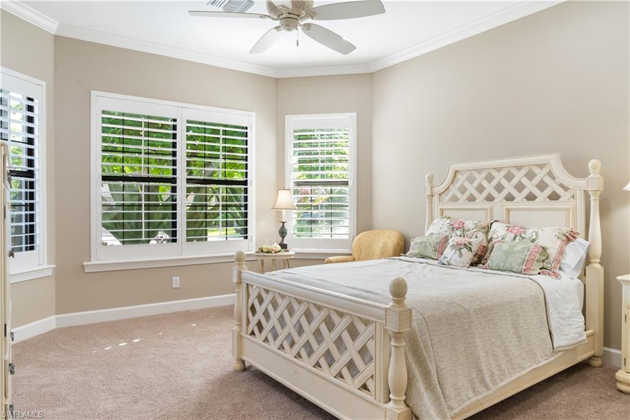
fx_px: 420
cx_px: 315
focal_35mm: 24
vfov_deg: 53.1
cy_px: 210
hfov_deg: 73.7
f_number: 8
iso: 1600
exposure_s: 1/30
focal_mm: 24
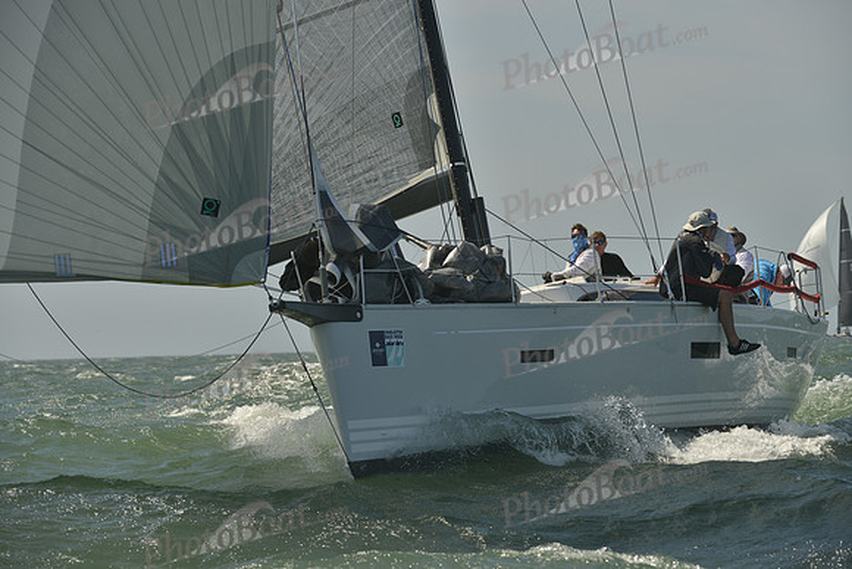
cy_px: 284
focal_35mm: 200
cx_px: 426
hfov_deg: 10.3
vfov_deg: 6.9
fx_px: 4734
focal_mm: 200
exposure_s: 1/1600
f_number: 8
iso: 280
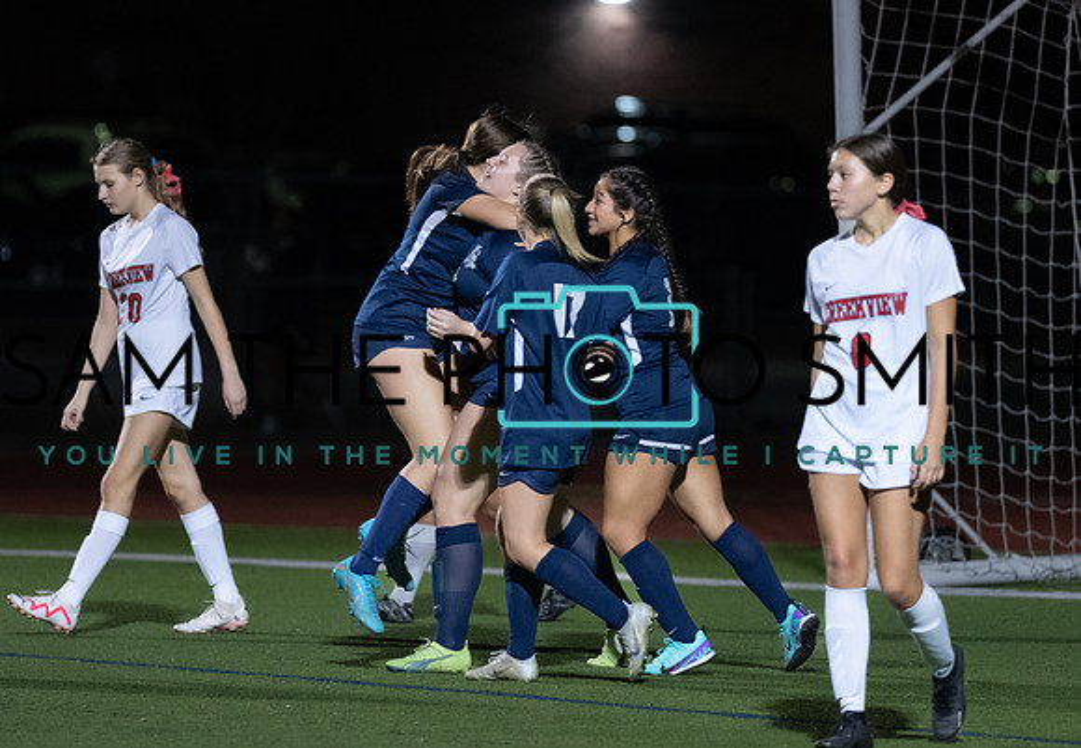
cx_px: 437
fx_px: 10149
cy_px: 304
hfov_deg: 6.1
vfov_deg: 4.2
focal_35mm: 334
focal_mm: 200
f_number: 2.8
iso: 5000
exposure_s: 1/1000
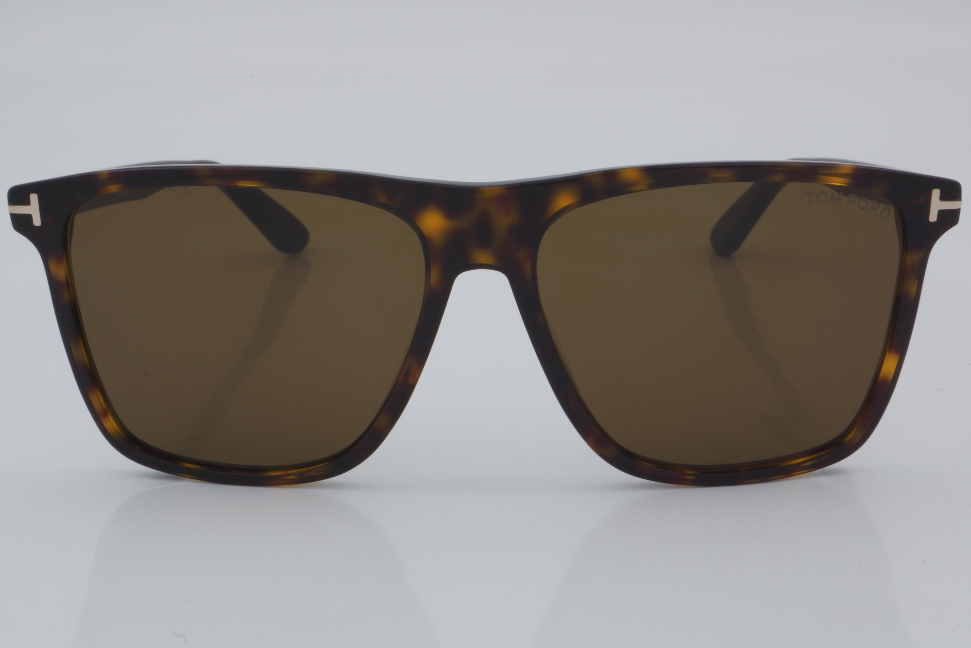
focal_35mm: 82
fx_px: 2225
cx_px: 486
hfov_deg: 24.6
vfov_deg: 16.6
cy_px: 324
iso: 100
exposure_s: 1/4
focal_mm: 55
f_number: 32
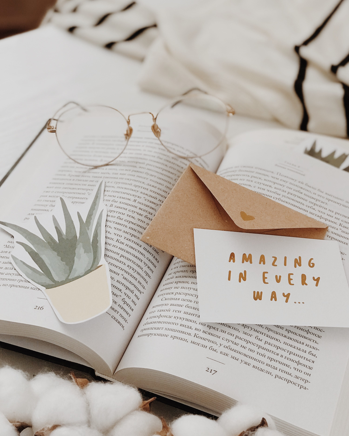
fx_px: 775
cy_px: 219
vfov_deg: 31.5
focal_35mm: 60
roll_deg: -3.3
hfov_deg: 25.4
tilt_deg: -43.3
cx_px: 174
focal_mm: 6.6
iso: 160
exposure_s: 1/50
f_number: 2.8
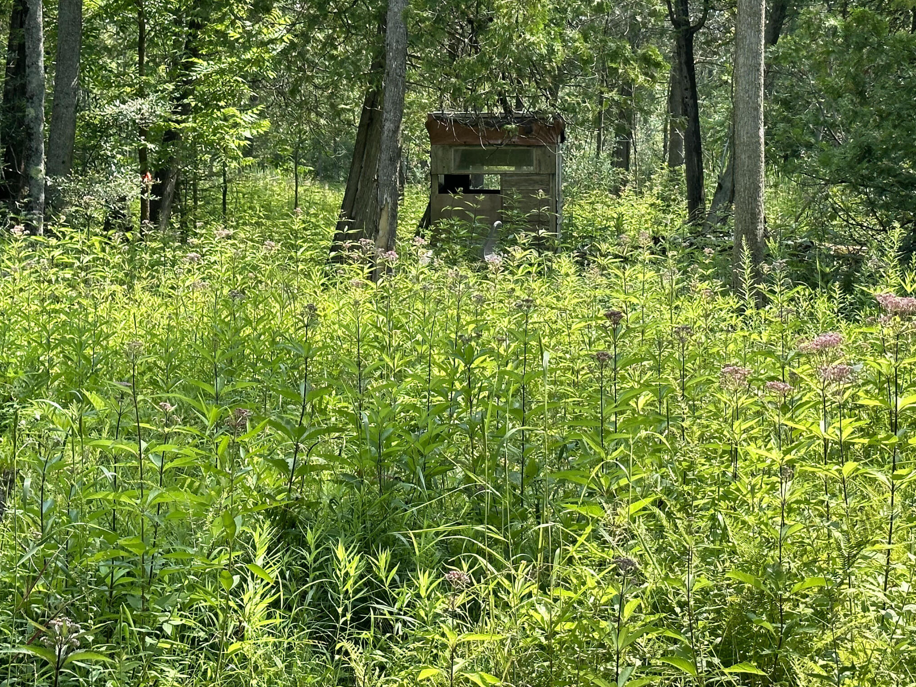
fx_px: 1879
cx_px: 524
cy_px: 210
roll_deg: -0.9
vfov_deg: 20.6
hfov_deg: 27.4
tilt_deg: -2.1
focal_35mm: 71
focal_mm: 6.9
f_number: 1.8
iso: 64
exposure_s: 1/887
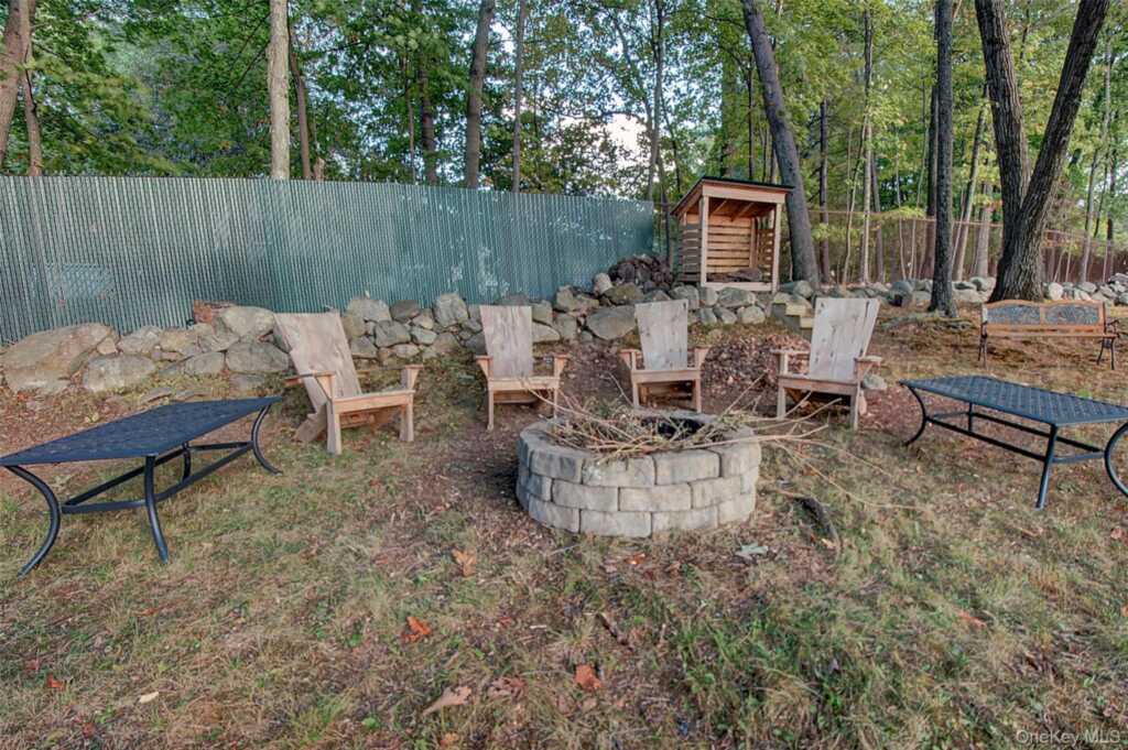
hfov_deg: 100.4
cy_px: 375
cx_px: 564
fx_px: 470
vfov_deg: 77.2
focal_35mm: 15
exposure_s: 1/4
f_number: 14
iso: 200
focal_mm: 10
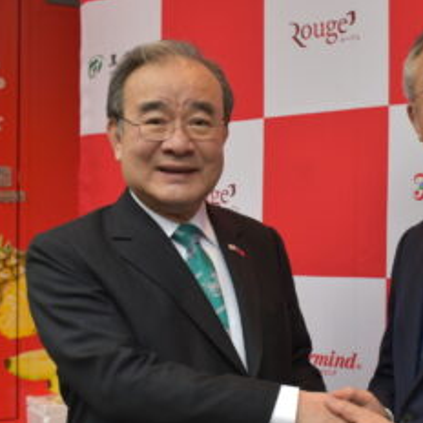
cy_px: 227
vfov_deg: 22.5
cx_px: 310
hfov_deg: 22.3
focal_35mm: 77
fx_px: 1065
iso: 400
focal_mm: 28
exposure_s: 1/160
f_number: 6.3
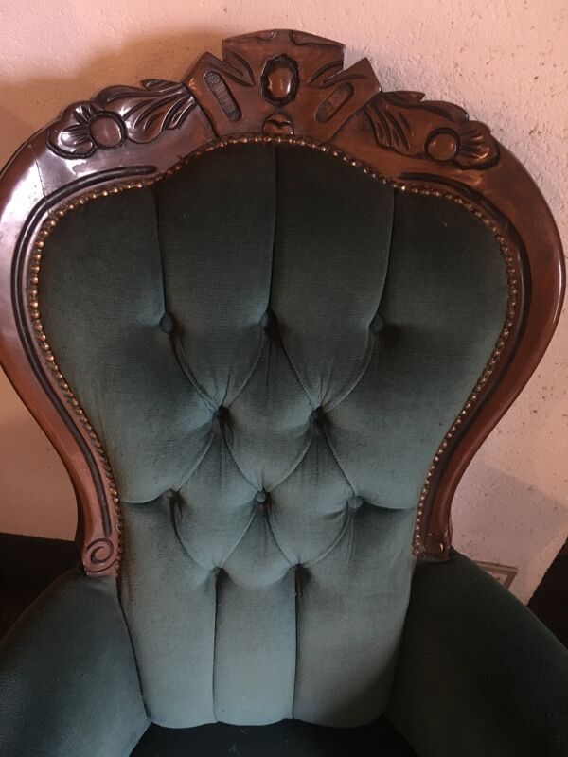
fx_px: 634
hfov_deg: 48.2
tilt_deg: -39.6
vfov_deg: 61.7
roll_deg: -7.2
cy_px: 378
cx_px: 284
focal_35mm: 29
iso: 500
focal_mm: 4.15
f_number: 2.2
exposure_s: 1/17
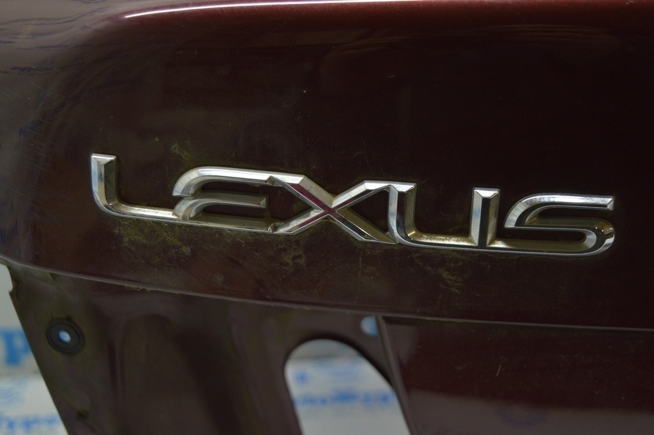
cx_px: 327
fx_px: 926
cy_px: 218
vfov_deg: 26.4
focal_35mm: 51
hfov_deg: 38.9
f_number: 4.5
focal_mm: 34
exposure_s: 1/50
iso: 400
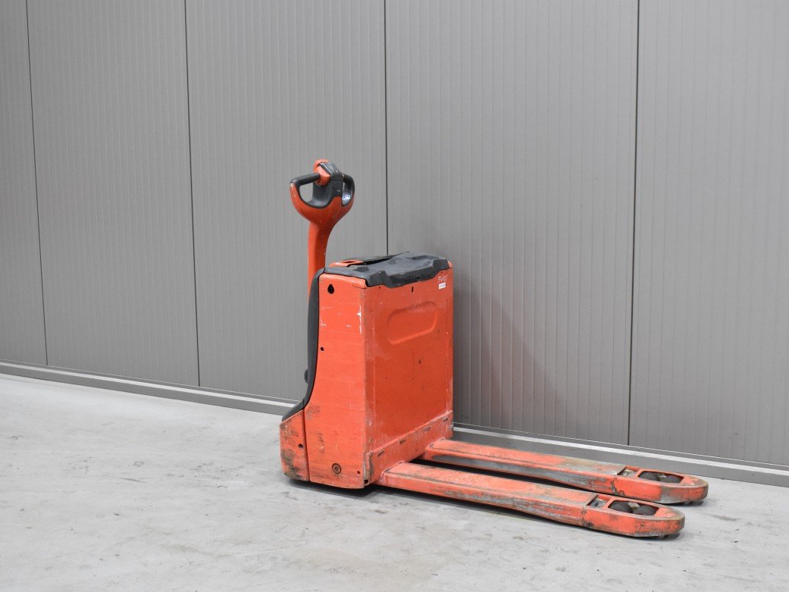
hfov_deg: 45.1
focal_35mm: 42
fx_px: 947
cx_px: 446
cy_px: 300
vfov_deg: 34.7
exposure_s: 1/40
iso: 1600
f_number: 5
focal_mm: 25
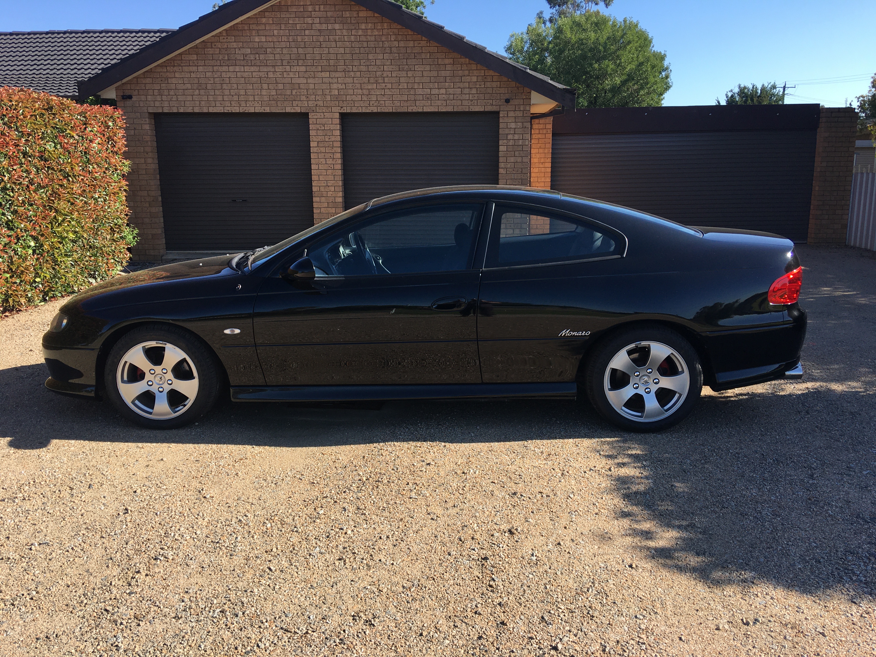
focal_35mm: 29
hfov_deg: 61.7
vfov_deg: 48.2
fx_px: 734
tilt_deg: -10.5
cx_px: 438
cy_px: 328
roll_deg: +0.8
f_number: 2.2
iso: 25
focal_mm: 4.15
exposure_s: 1/732
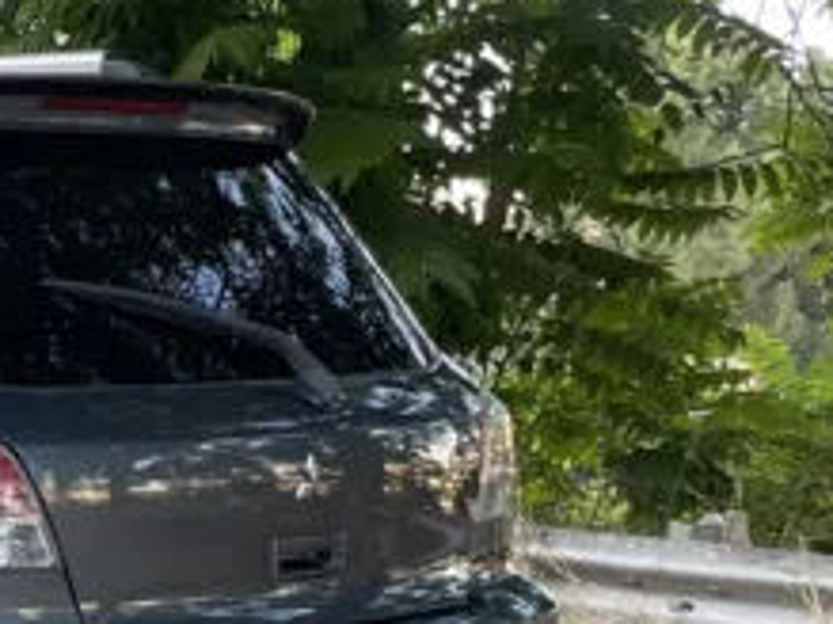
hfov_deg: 22.1
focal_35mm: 76
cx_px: -346
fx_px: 1828
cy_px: 460
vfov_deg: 19.2
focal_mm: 4.2
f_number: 1.6
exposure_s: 1/121
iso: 64
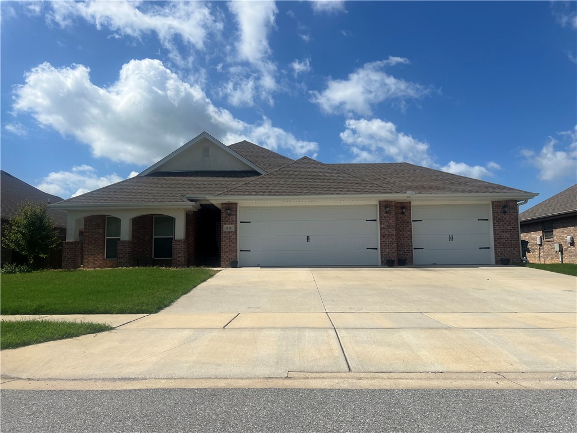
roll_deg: +0.7
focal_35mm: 26
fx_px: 433
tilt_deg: +5.8
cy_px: 216
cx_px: 288
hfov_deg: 67.3
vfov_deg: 53.1
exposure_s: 1/6993
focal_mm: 5.7
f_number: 1.5
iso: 50
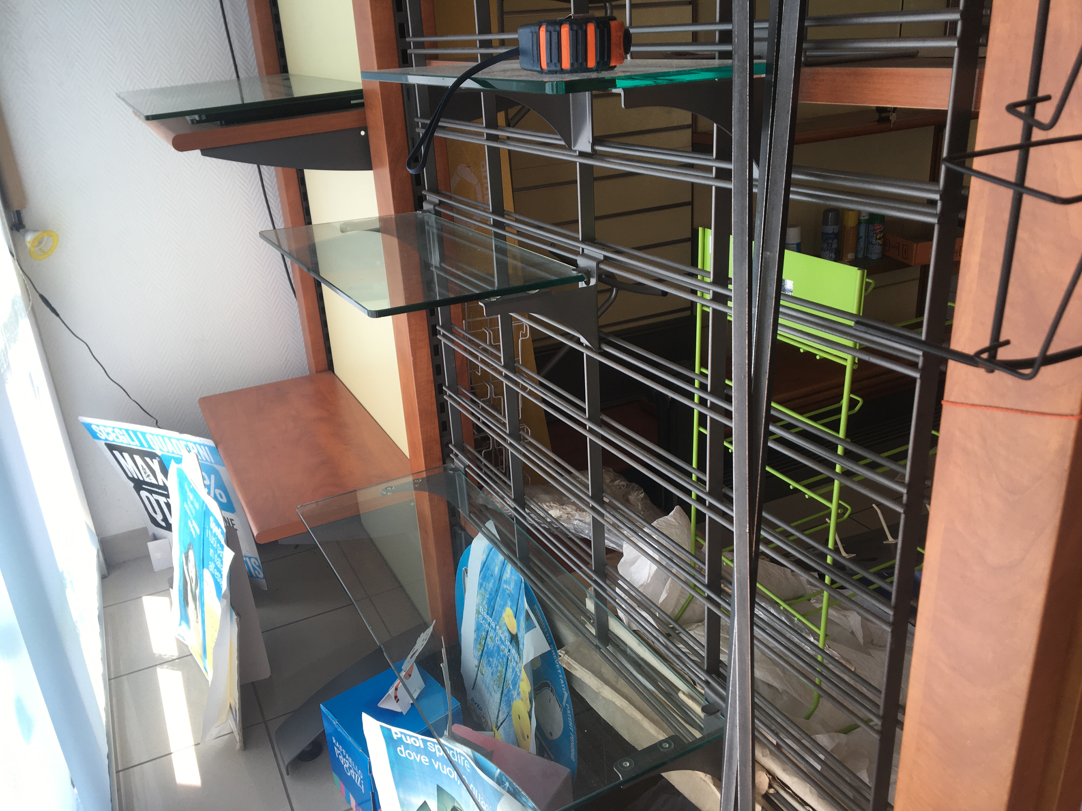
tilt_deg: -20.0
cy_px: 406
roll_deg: +0.8
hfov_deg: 61.7
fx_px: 906
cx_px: 541
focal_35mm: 29
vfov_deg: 48.2
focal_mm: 4.15
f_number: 2.2
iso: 25
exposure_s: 1/139
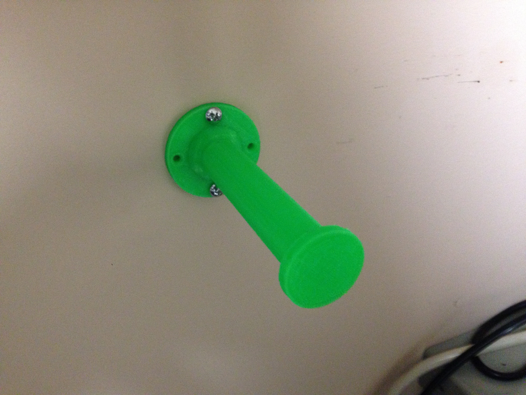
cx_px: 263
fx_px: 501
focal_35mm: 33
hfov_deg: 55.4
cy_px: 198
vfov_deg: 42.9
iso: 400
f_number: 2.4
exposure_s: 1/15
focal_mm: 4.12
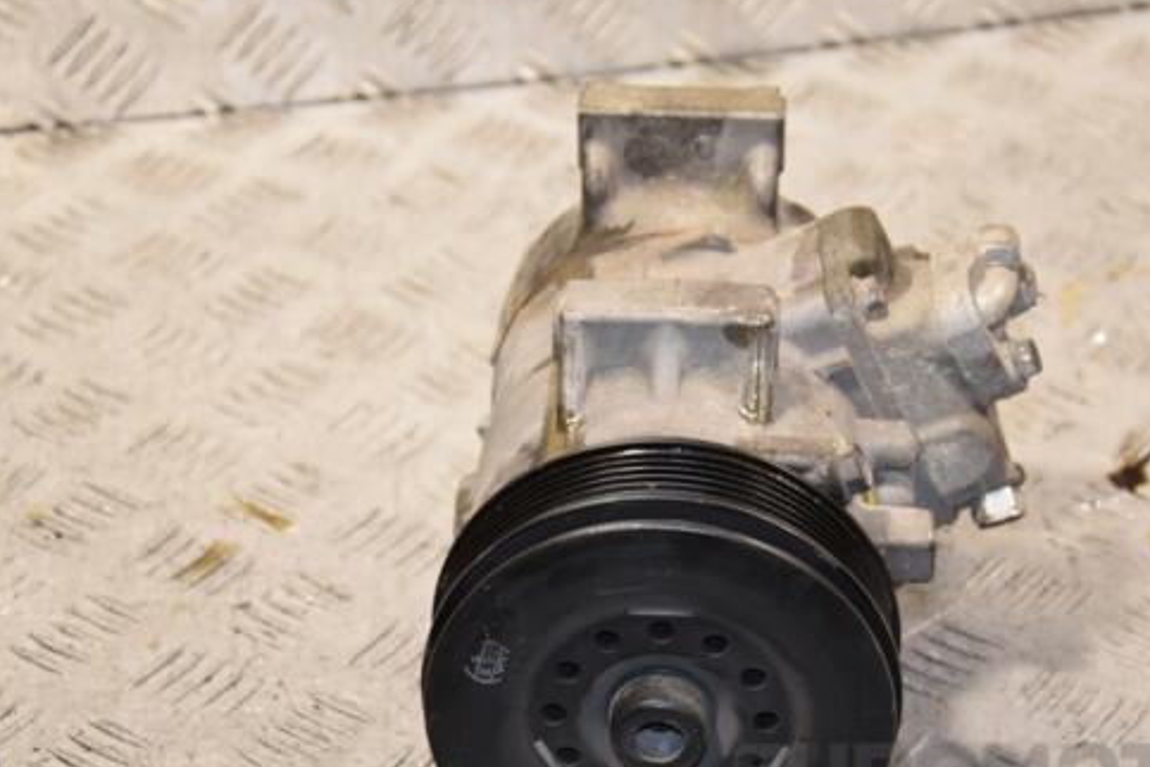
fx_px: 3450
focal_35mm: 108
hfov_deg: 18.9
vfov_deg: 12.7
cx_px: 690
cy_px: 462
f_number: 5
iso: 800
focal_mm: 58
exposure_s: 1/160
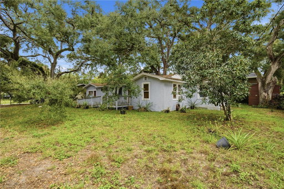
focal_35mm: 18
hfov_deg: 90.1
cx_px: 142
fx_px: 142
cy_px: 94
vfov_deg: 67.2
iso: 400
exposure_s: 1/2000
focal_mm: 18
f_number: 8
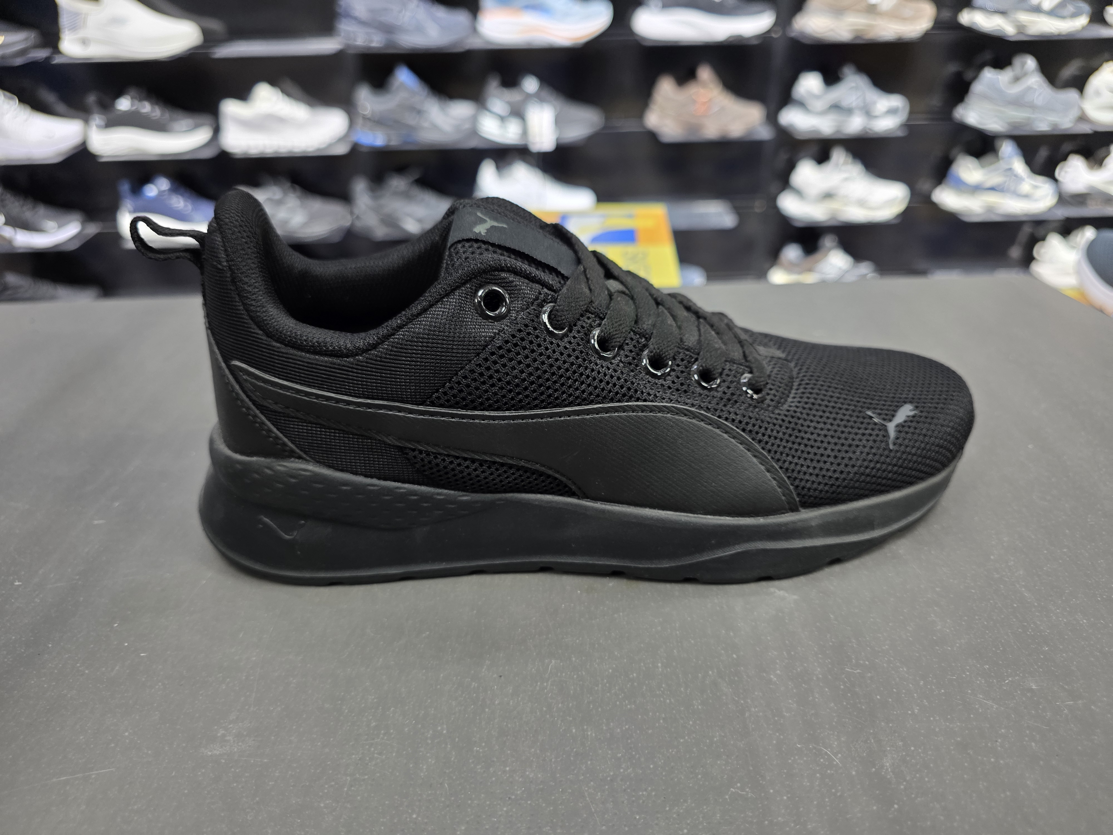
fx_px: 740
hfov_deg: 73.9
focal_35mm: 23
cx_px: 556
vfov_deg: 58.9
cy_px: 418
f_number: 1.7
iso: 200
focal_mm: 6.3
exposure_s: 1/100
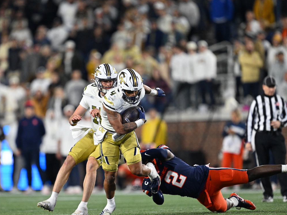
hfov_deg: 3.4
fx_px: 4774
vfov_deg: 2.6
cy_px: 128
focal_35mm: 576
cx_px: 120
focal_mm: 400
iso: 1800
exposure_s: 1/1600
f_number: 2.8
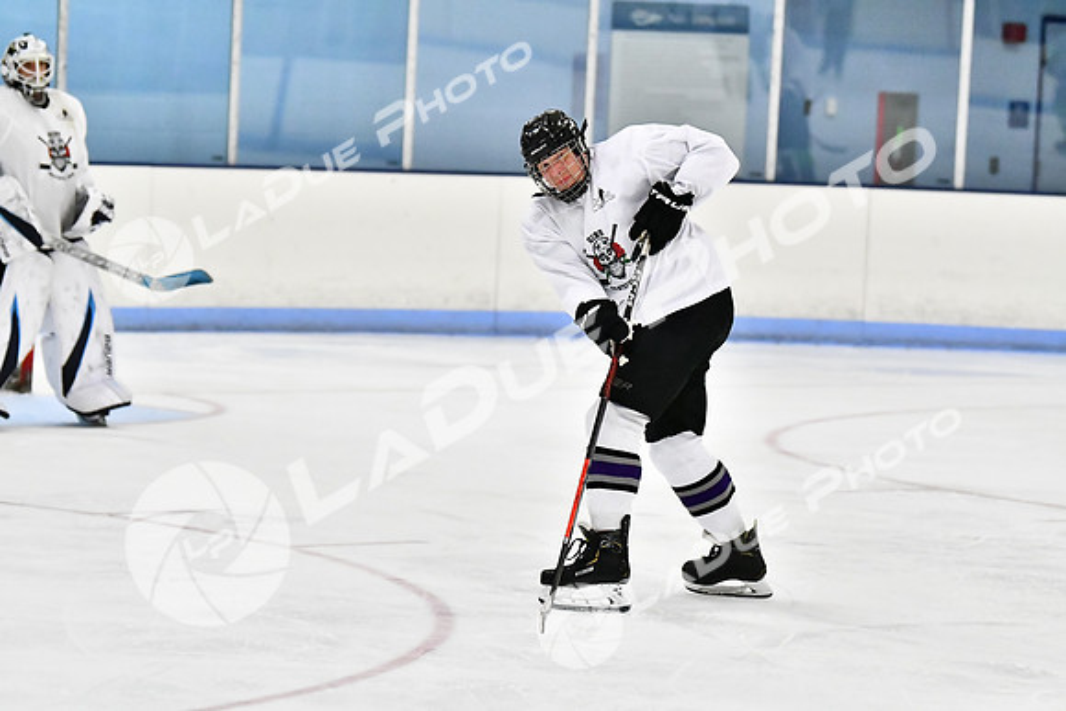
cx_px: 533
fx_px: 4976
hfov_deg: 12.2
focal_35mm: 168
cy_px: 356
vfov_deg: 8.2
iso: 8000
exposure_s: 1/1600
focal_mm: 112
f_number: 2.8
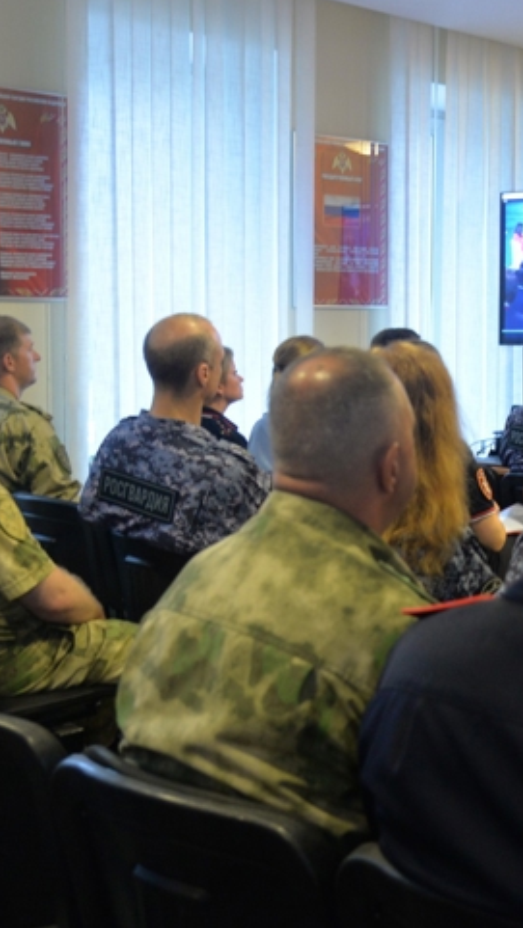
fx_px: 1207
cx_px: 559
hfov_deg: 23.2
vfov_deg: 42.1
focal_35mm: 49
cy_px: 457
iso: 1600
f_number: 4
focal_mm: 30
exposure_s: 1/30
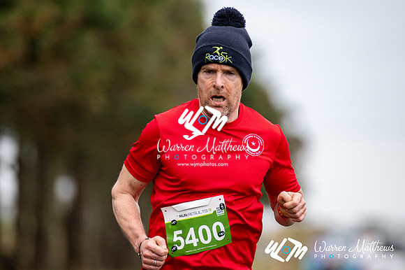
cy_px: 135
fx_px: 5059
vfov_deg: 3.1
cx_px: 202
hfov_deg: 4.6
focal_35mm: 450
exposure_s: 1/1600
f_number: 2.8
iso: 450
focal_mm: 300
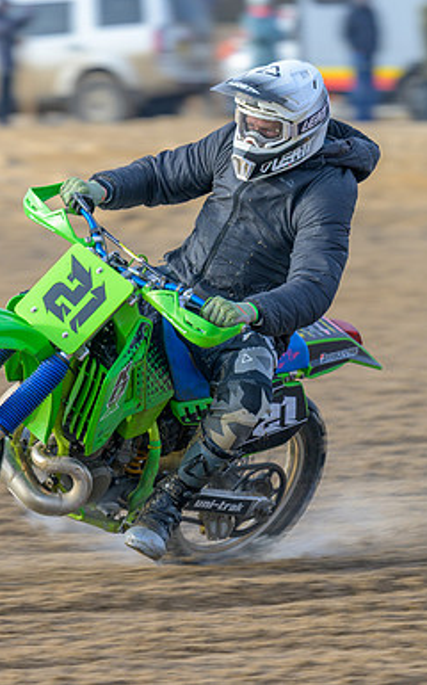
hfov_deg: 2.4
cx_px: 43
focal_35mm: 538
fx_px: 10036
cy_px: 342
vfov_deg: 3.9
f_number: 8
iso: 360
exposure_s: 1/320
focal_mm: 350
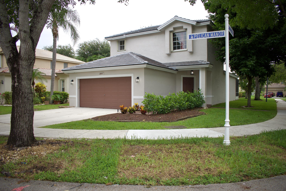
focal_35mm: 27
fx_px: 214
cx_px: 143
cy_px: 96
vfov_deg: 47.9
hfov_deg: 67.4
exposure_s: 1/800
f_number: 3.5
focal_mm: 18
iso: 200
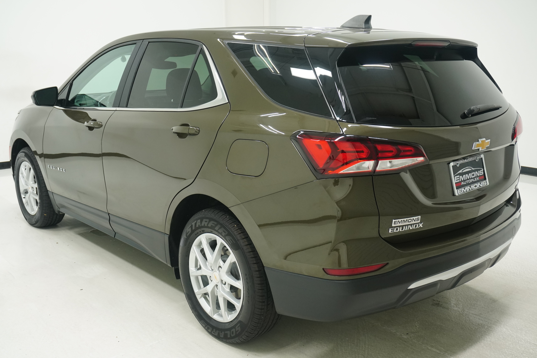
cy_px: 179
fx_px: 552
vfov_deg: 36.0
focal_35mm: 37
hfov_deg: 51.9
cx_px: 268
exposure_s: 1/200
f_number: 5.6
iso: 1250
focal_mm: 25
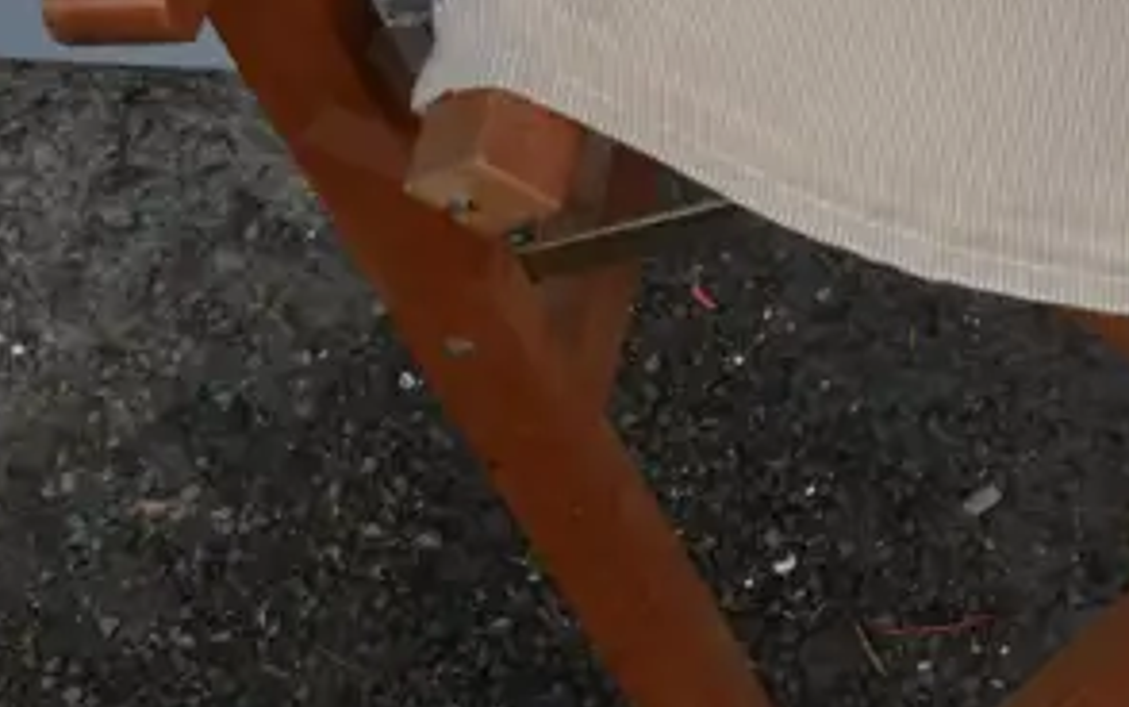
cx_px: 1212
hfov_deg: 17.1
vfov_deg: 9.9
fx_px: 3632
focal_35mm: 118
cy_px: -941
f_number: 5
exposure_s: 1/160
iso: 200
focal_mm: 16
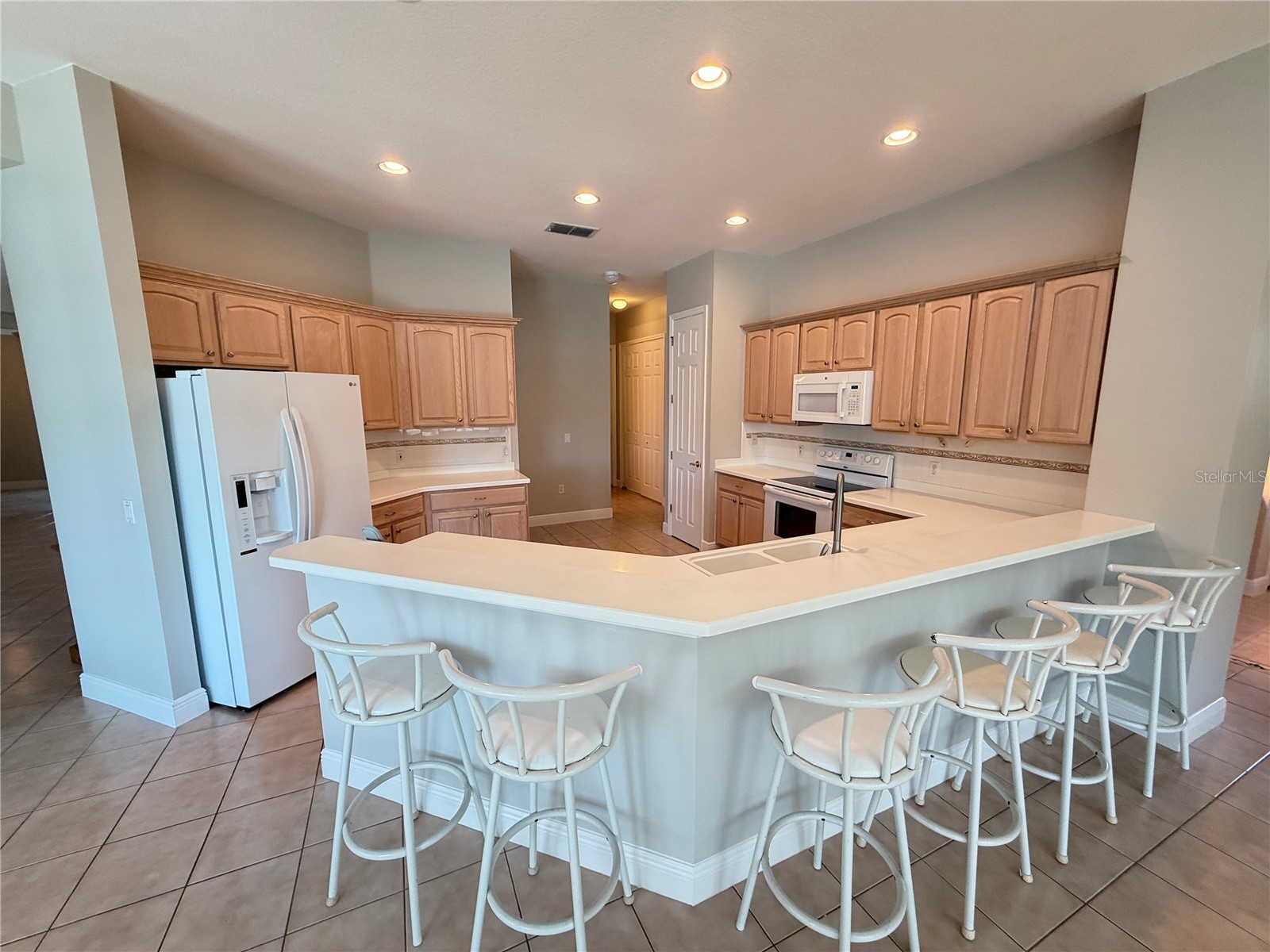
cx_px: 635
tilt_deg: -9.4
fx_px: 514
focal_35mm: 14
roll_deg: -0.6
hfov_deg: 102.1
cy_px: 476
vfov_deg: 85.7
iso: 200
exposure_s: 1/60
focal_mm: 2.22
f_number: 2.2
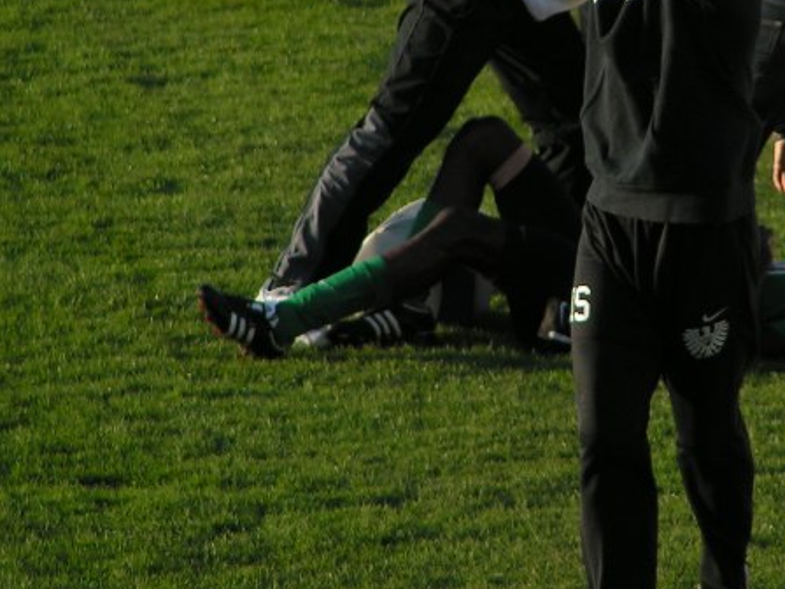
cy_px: 86
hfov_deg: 2.9
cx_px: 559
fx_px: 15375
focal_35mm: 678
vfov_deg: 2.2
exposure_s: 1/400
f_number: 3.5
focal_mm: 58
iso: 50
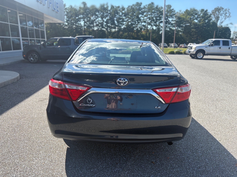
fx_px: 178
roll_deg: +0.4
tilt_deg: -13.9
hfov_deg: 67.3
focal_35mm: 26
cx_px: 118
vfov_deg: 53.1
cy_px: 88
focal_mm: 5.96
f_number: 1.6
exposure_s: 1/1287
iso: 50
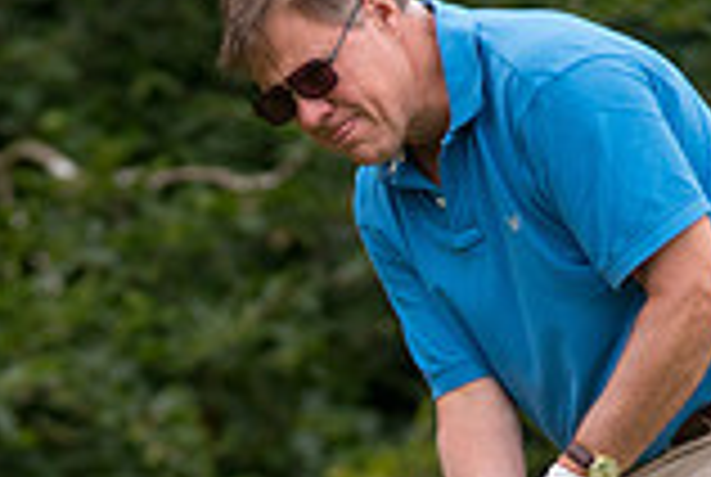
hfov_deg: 1.9
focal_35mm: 1098
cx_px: 202
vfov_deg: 1.3
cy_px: 736
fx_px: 21726
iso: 800
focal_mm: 300
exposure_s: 1/3200
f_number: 4
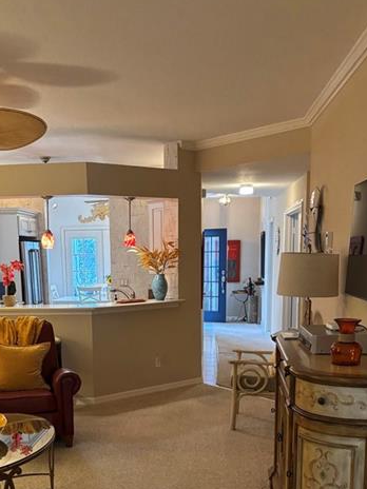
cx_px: 135
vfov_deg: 42.7
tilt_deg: -8.3
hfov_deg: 33.4
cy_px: 358
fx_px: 608
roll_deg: -0.6
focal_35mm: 43
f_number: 1.6
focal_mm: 5.96
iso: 320
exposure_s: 1/60
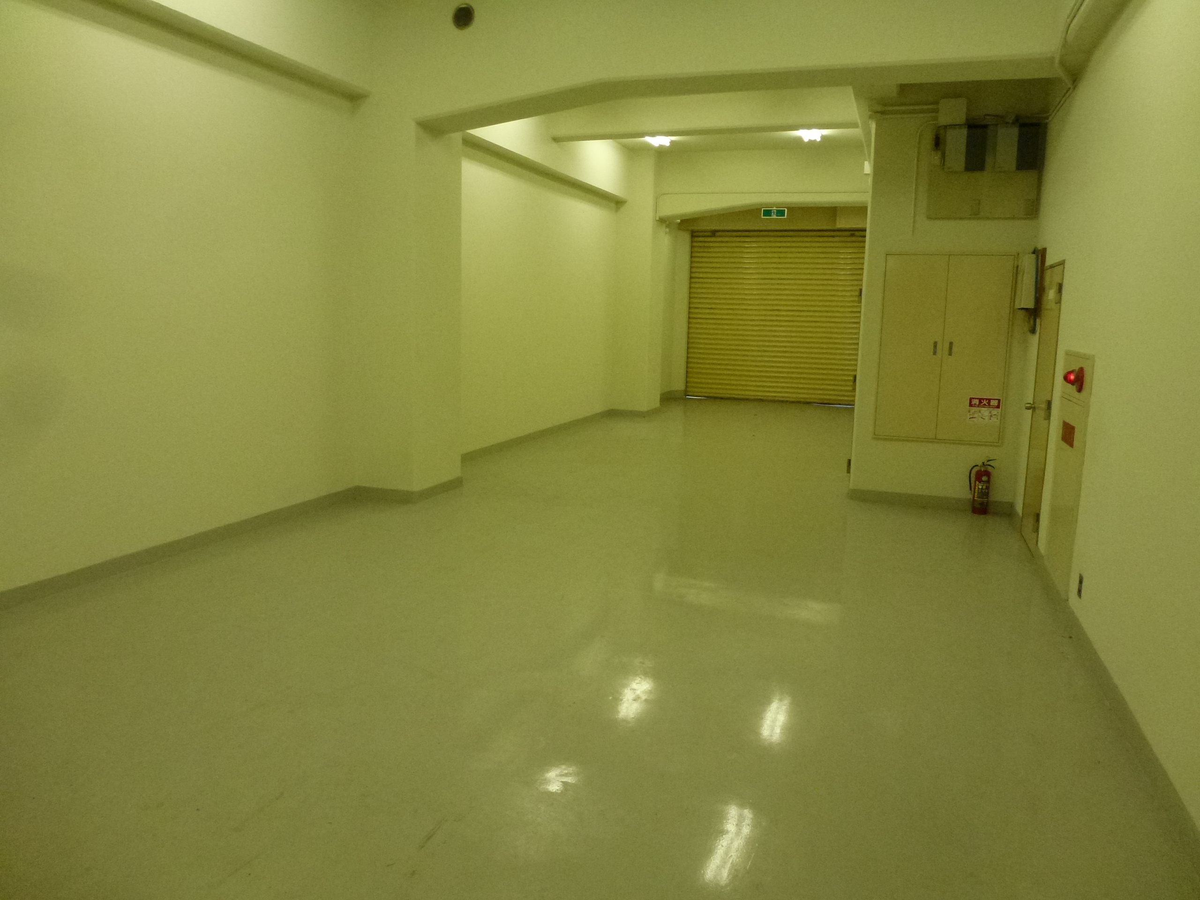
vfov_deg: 56.8
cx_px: 600
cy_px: 450
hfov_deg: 71.6
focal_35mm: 24
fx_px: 832
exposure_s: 1/125
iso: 500
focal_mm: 4.3
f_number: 3.3
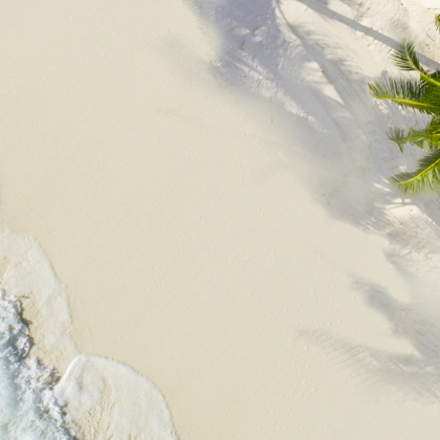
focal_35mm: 116
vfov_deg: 15.0
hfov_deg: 14.4
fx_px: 1668
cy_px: 303
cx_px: 584
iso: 100
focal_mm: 10.26
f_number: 6.3
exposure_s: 1/240
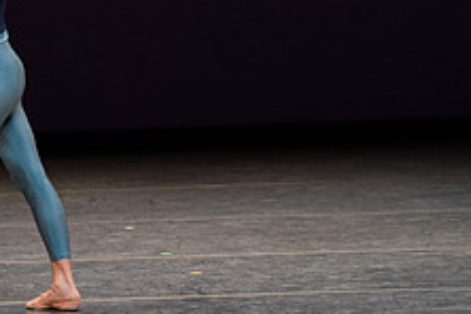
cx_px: -108
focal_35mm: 745
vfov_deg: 1.8
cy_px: -24
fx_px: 9746
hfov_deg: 2.8
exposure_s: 1/400
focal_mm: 285
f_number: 8
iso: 5000
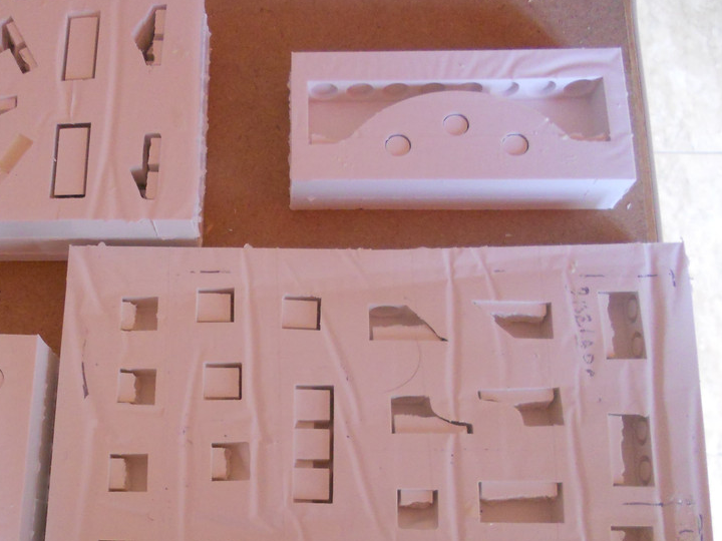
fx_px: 834
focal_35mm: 40
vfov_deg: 35.4
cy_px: 387
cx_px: 207
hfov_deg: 45.6
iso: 400
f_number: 3.2
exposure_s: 1/30
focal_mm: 4.9
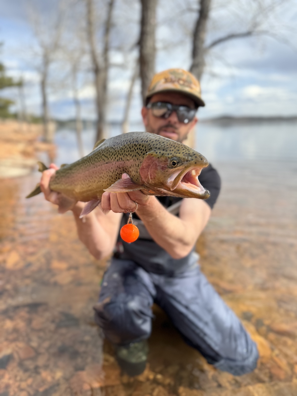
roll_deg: +1.9
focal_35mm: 24
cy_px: 198
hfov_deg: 56.8
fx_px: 275
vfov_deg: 71.6
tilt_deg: -15.0
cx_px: 148
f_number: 1.78
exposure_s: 1/2710
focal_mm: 6.76
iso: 80
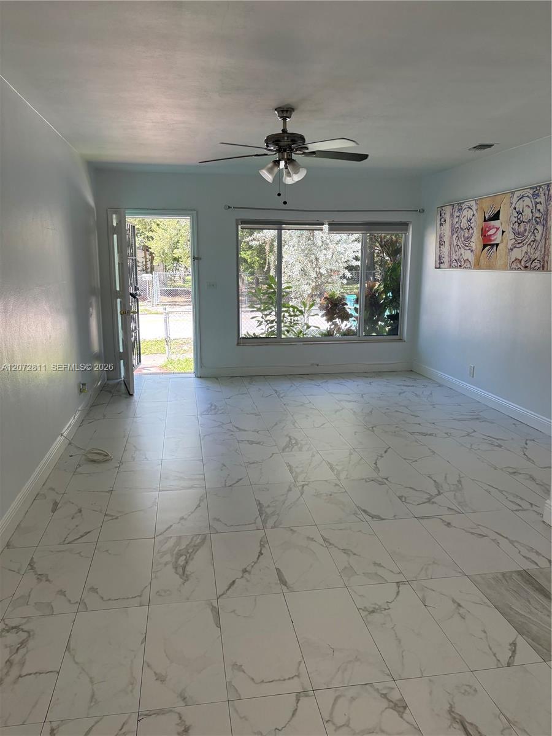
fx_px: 553
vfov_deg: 67.3
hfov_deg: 53.1
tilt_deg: -9.7
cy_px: 368
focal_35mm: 26
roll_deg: -0.2
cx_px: 276
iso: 100
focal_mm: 5.96
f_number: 1.6
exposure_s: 1/232
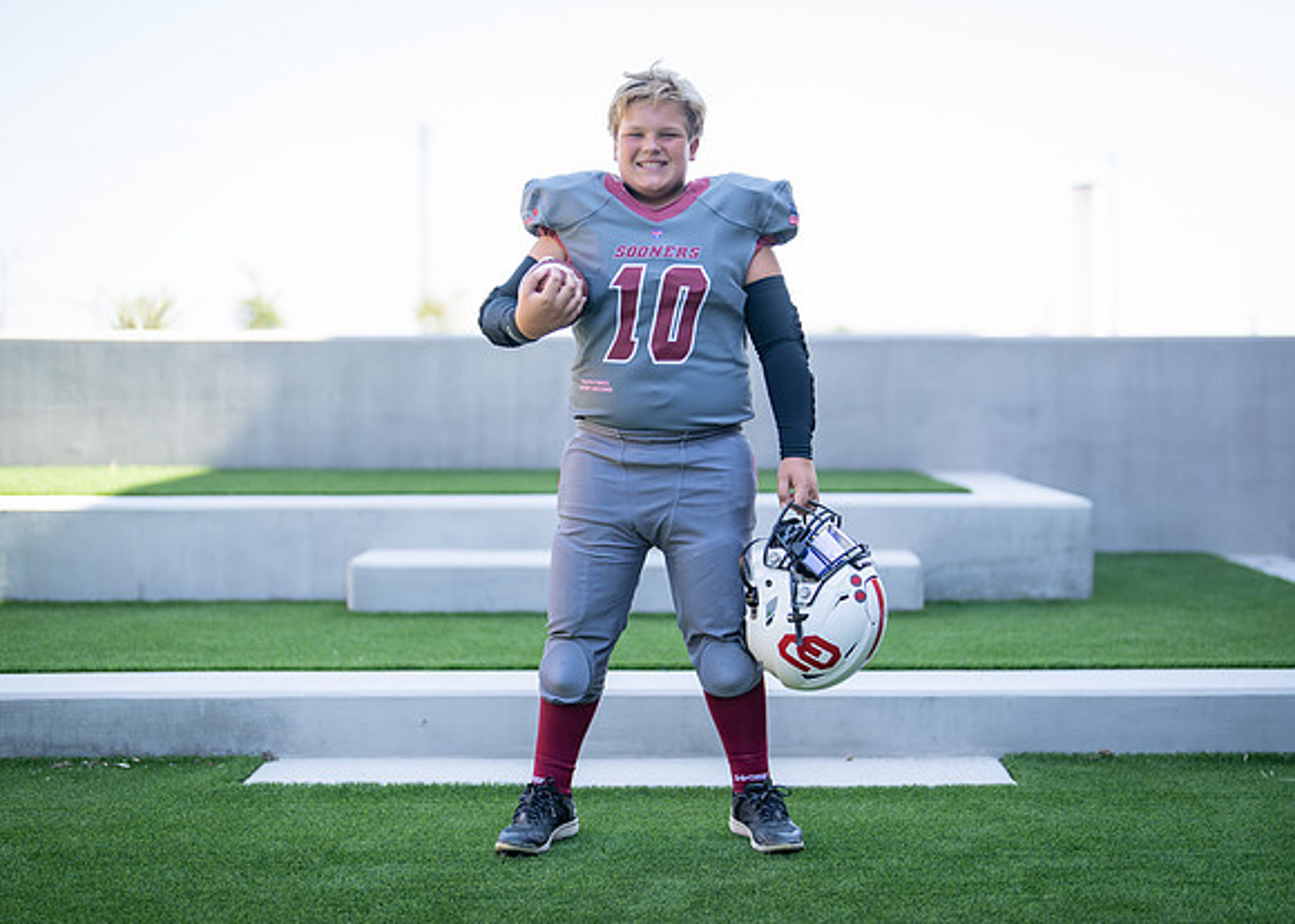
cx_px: 714
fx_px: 2112
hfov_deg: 34.1
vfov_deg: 24.7
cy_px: 455
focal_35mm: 57
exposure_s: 1/1600
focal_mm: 50
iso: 100
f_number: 1.2
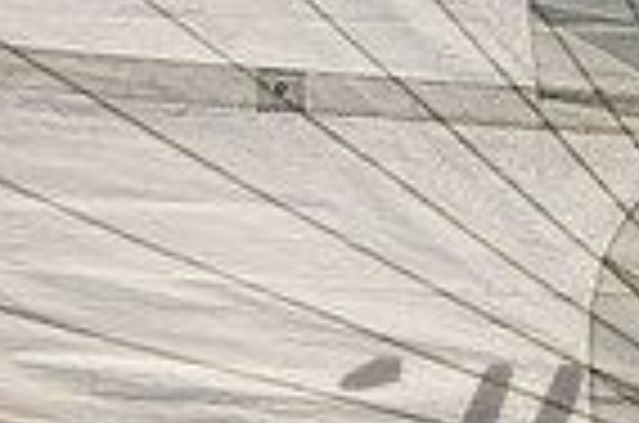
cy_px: 339
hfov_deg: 0.9
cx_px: -105
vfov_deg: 0.6
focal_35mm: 2185
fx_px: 38697
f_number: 8
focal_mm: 400
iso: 500
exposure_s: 1/3200
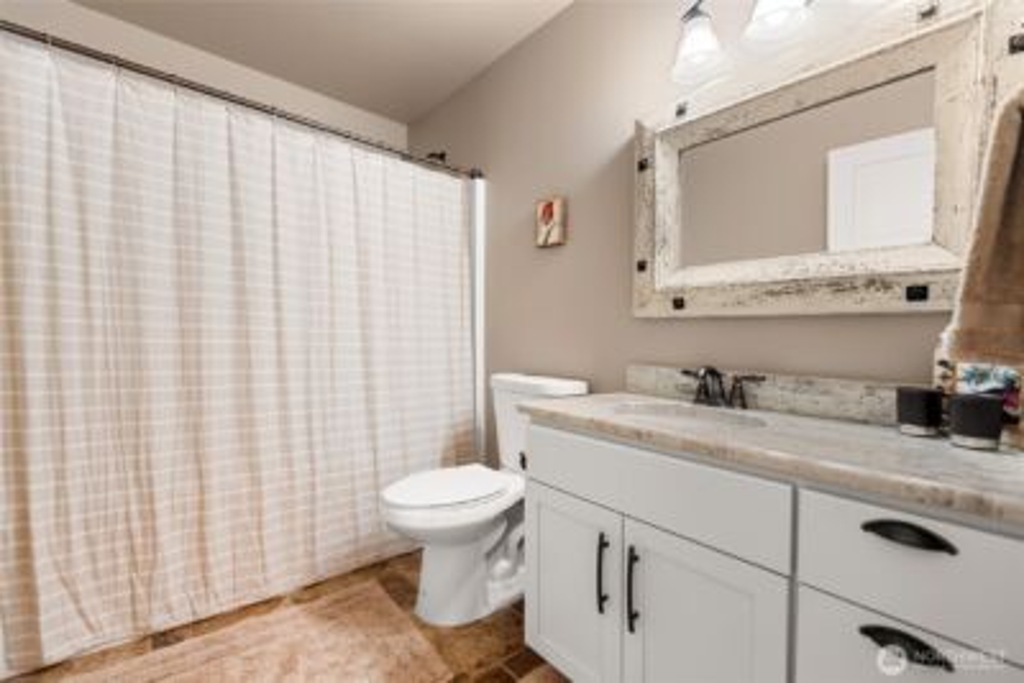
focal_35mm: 15
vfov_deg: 77.7
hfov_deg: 100.7
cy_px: 342
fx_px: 424
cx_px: 512
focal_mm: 14.9
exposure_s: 1/10
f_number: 2.8
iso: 400
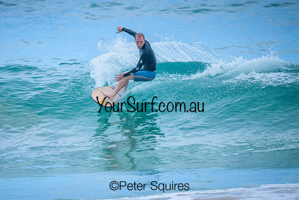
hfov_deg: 1.9
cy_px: 104
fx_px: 9130
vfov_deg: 1.3
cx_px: 124
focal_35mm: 1099
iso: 500
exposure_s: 1/2500
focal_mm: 800
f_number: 6.3
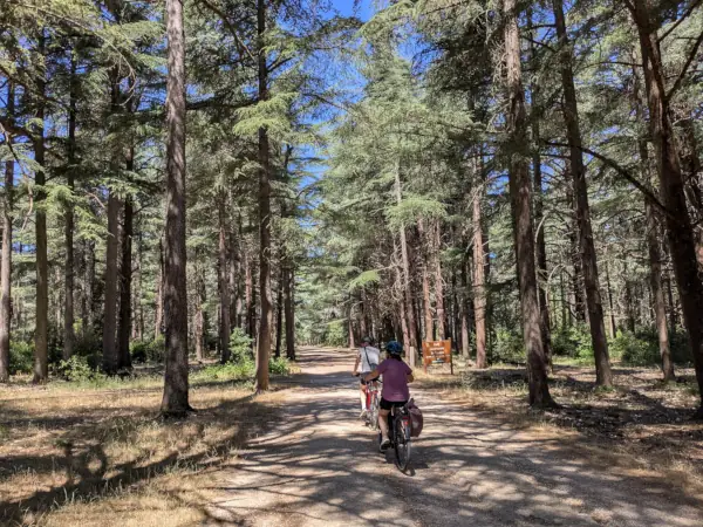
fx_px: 548
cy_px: 264
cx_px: 352
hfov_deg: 65.3
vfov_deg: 51.4
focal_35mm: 27
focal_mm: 4.38
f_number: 1.73
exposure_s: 1/1299
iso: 49
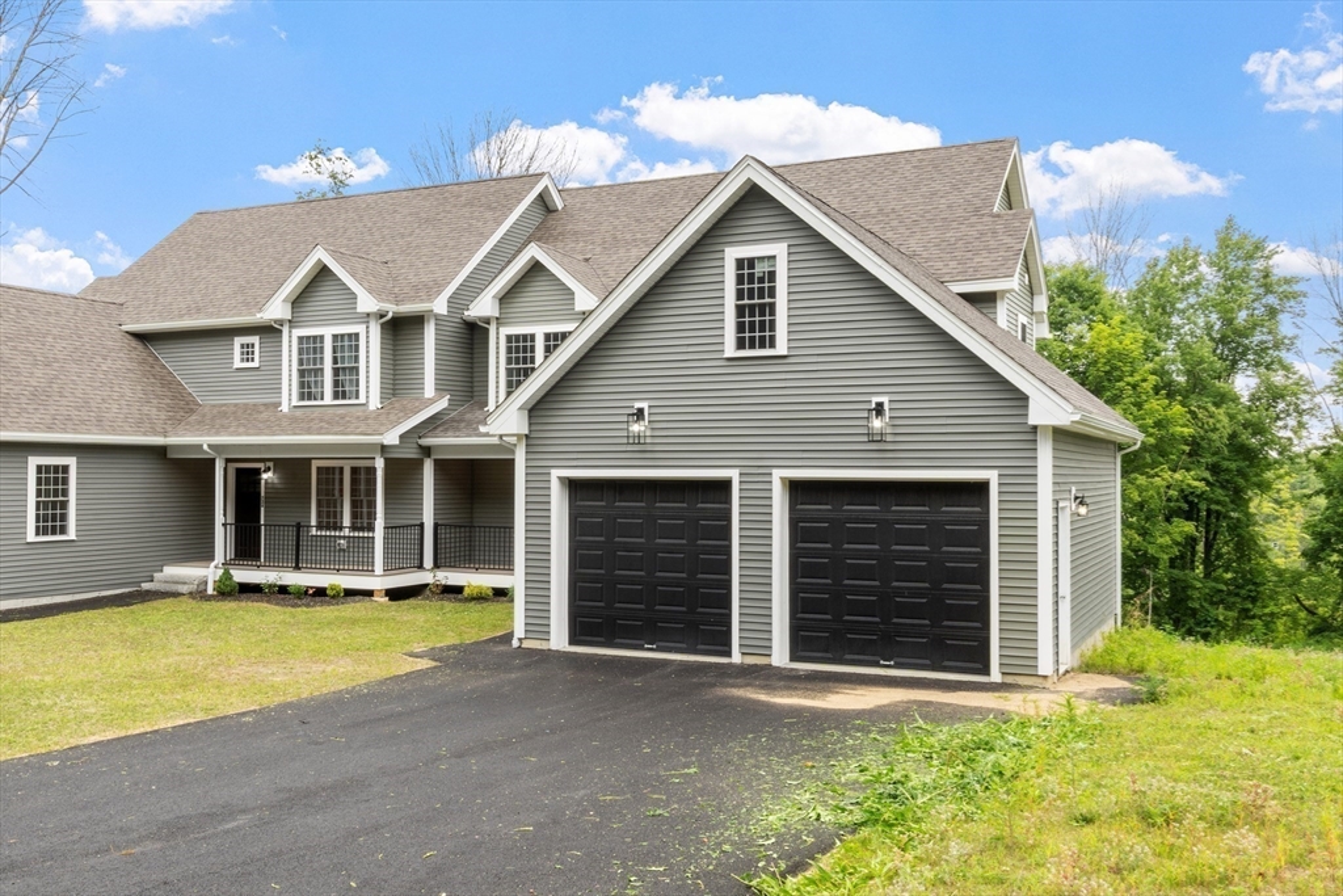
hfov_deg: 57.2
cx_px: 672
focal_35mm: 33
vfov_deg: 40.0
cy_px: 448
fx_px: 1231
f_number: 20
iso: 100
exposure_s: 1/3
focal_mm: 22
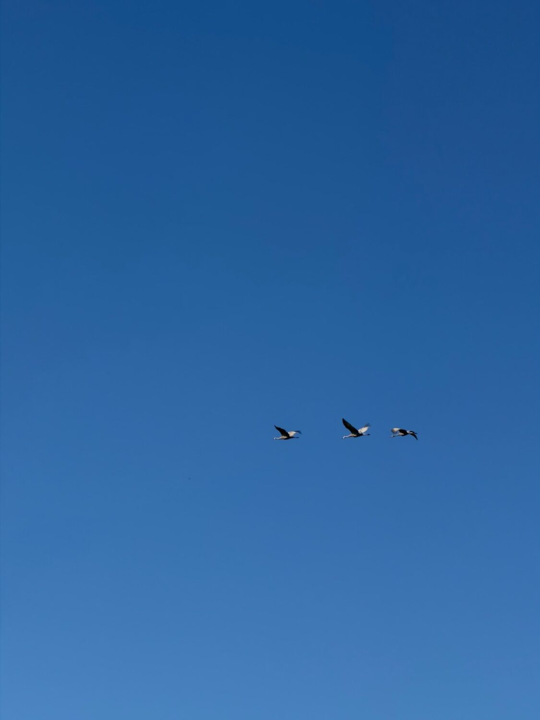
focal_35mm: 200
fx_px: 4160
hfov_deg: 7.4
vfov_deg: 9.9
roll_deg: +0.9
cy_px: 360
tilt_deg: +11.3
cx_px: 270
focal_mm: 16.89
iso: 16
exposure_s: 1/745
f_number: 2.8
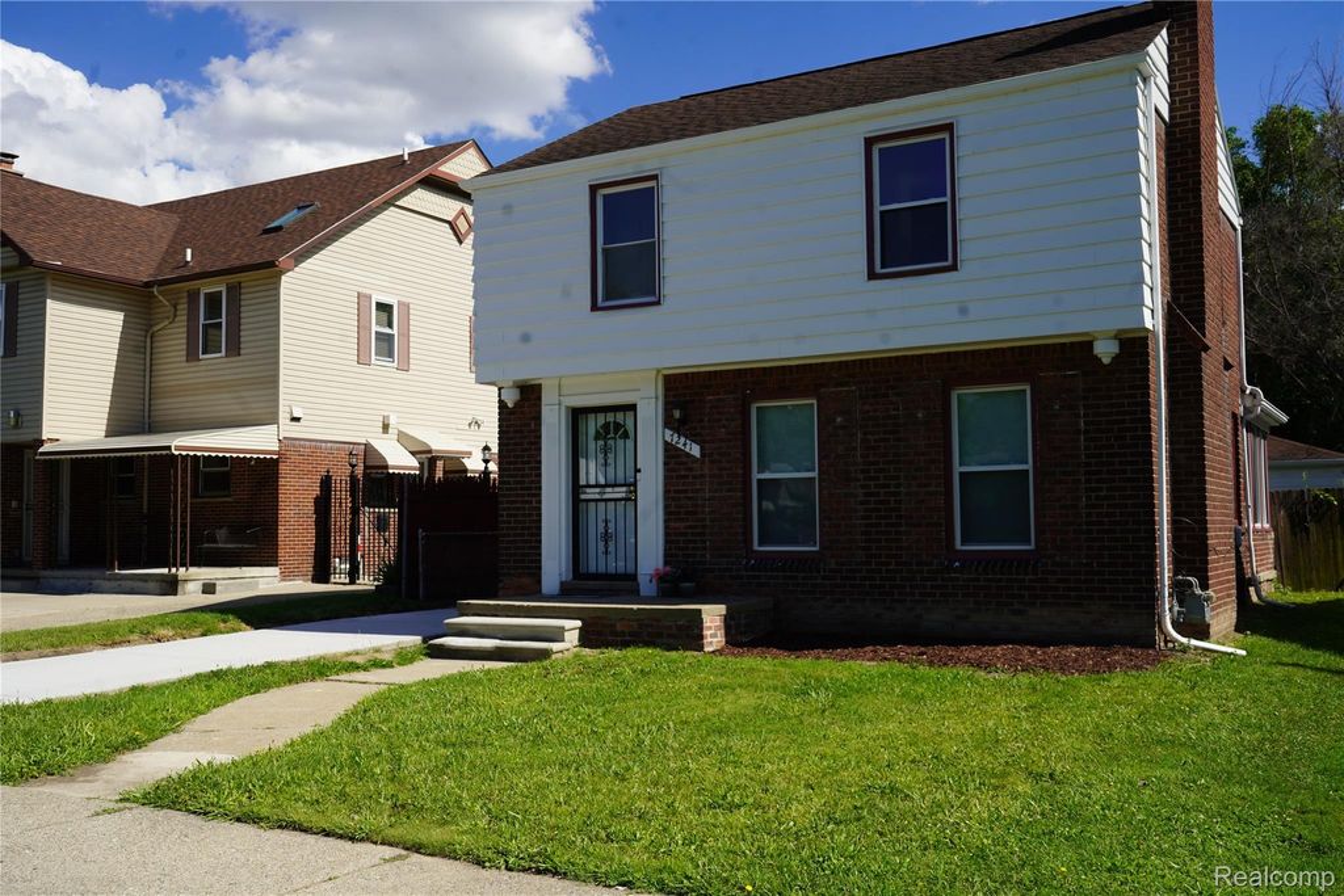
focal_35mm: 33
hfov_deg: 57.2
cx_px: 672
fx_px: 1232
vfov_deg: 40.0
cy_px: 448
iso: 100
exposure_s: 1/250
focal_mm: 33
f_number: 9
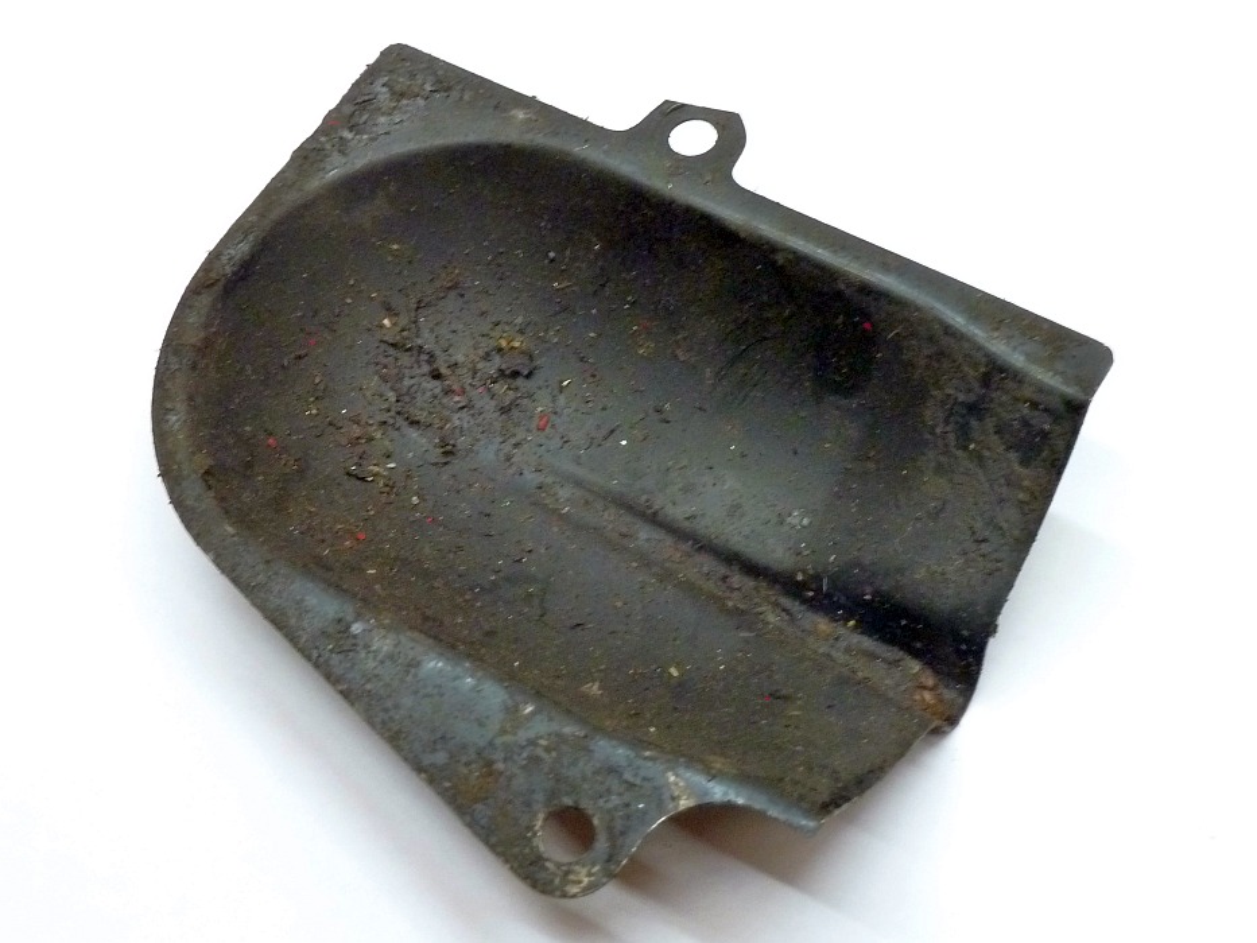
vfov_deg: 28.0
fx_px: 1889
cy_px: 472
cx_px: 628
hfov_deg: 36.8
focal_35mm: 52
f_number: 3.8
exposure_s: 1/13
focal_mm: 8.5
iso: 400
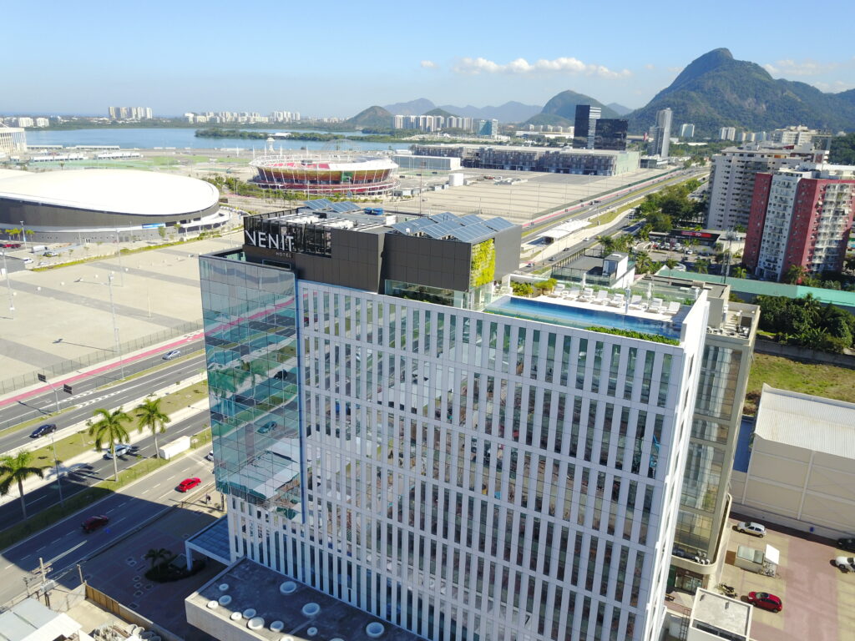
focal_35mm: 26
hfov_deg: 67.3
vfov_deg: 53.1
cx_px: 428
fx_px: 642
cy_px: 320
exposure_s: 1/817
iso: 100
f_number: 2.2
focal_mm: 4.73
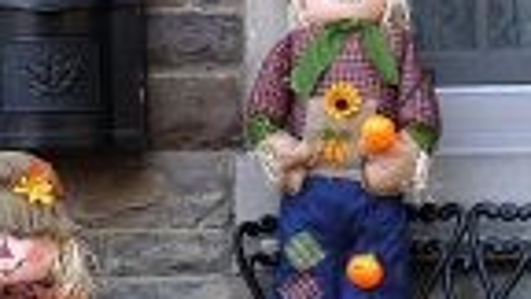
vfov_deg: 3.5
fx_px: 4829
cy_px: -83
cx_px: -494
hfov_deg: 6.1
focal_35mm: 343
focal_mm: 37
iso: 200
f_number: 5.6
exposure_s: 1/40
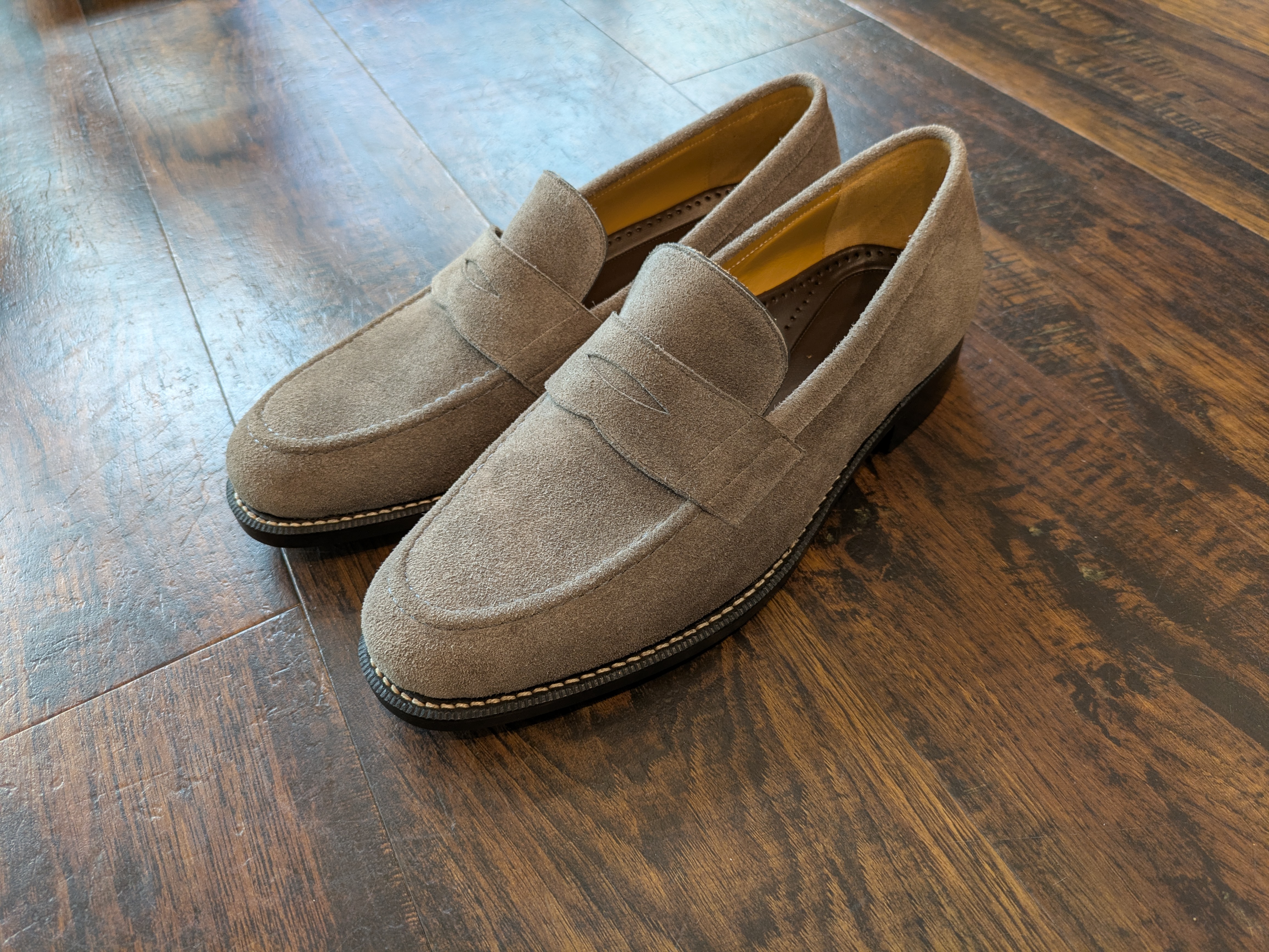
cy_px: 476
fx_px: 917
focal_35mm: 25
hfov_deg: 69.4
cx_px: 634
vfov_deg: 54.9
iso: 107
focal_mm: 5.43
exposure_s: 1/24
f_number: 1.89
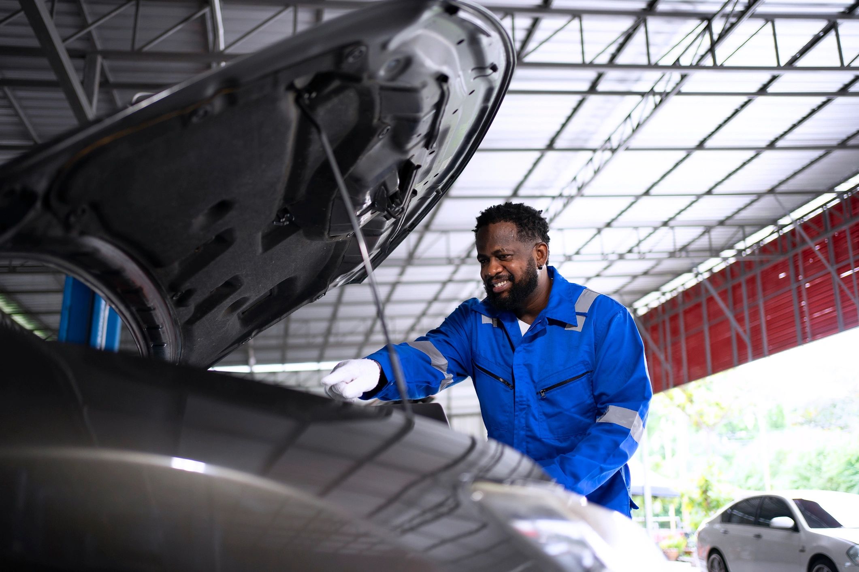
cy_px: 286
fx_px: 835
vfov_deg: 37.9
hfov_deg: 54.4
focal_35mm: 35
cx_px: 430
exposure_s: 1/250
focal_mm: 35
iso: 320
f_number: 1.8
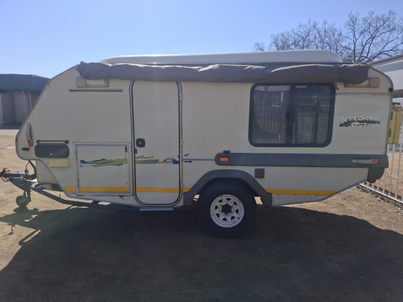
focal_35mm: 23
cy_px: 151
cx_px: 202
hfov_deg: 73.9
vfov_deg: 58.9
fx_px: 268
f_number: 1.8
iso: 50
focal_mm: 5.54
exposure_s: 1/2433
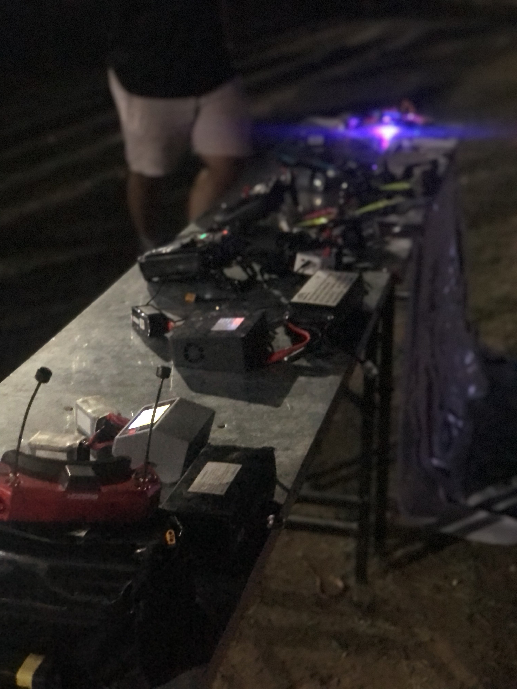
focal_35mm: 57
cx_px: 258
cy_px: 344
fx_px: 1135
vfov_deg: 33.8
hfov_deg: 25.7
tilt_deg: -22.3
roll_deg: +1.8
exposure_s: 1/33
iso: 1250
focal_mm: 6.6
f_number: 2.8
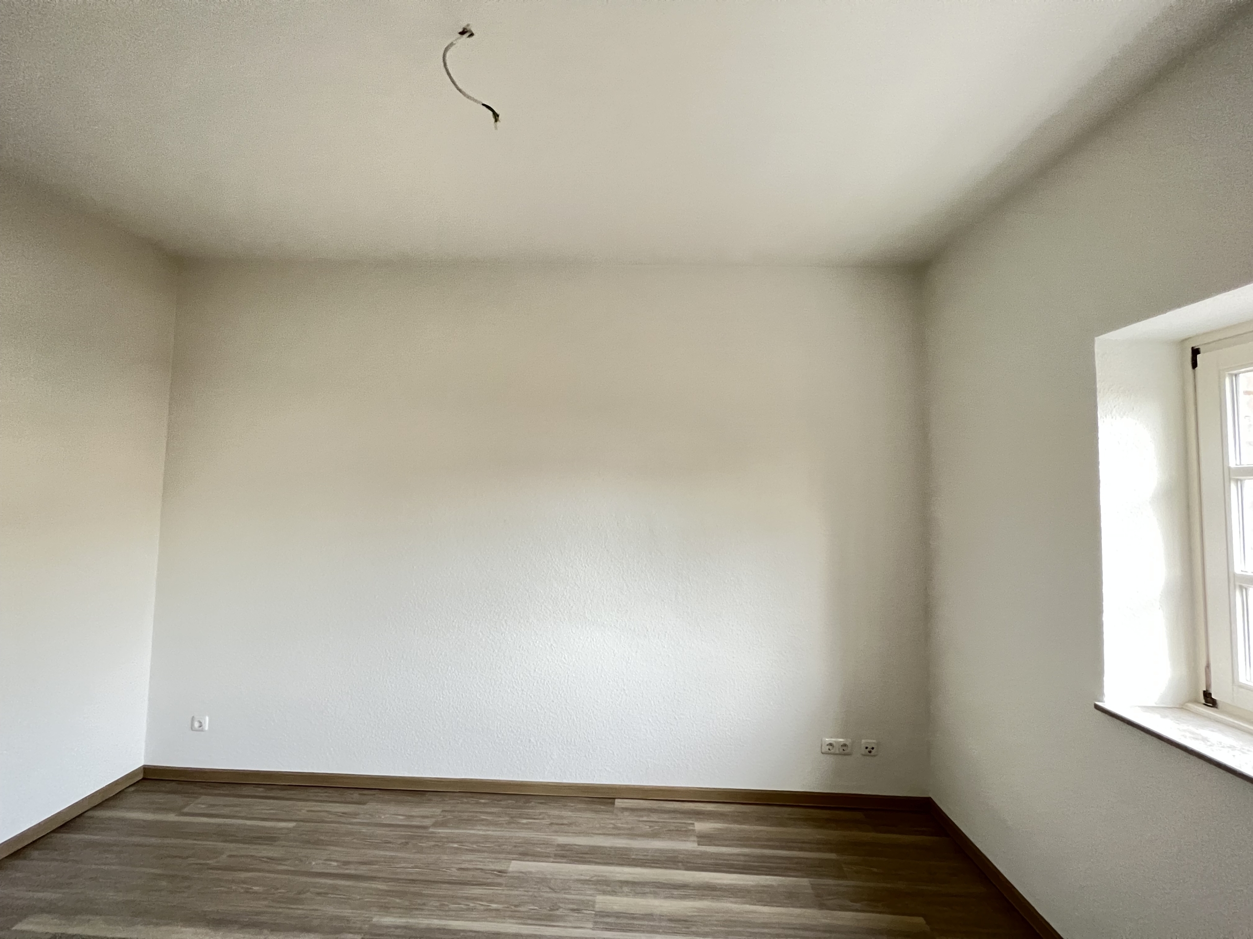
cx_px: 626
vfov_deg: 89.9
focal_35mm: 13
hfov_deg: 106.2
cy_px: 470
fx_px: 471
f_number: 1.8
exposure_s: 1/60
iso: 500
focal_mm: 1.57
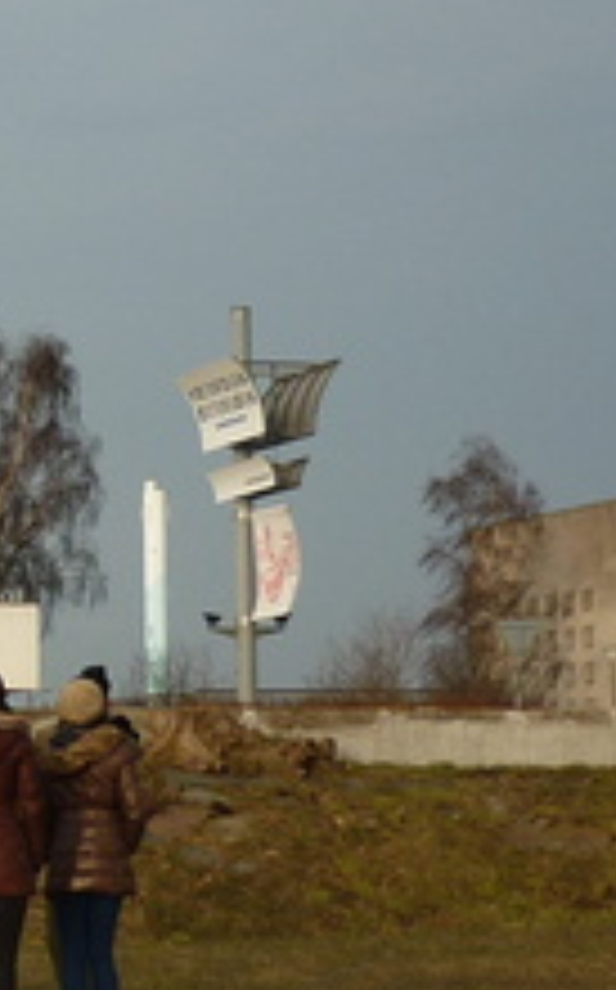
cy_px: 518
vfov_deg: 16.6
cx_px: -364
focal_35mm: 126
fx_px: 3393
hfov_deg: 10.0
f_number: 2.8
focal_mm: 5.5
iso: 80
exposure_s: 1/640
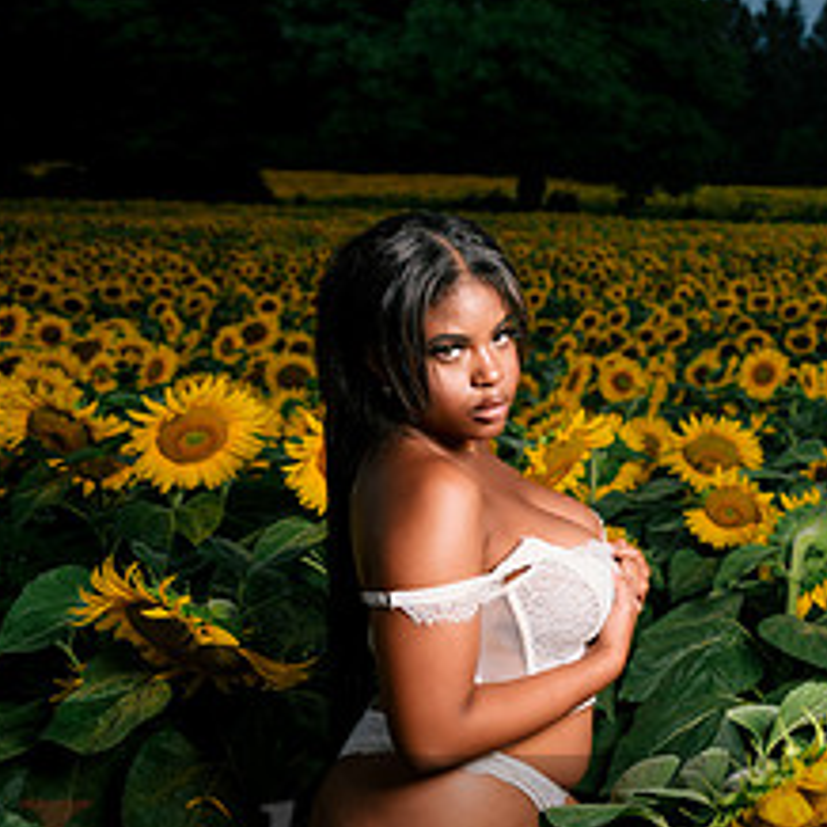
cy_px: 392
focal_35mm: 55
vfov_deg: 31.1
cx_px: 770
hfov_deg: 29.6
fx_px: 1487
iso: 64
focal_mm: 24
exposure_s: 1/50
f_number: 3.2
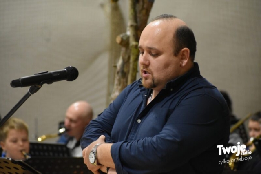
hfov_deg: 10.6
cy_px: 87
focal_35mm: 195
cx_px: 130
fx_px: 1413
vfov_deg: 7.0
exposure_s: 1/125
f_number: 4.8
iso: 3200
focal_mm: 130
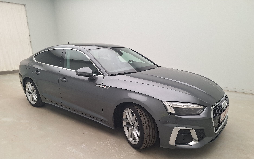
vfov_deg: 48.9
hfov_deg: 72.5
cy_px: 98
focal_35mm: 25
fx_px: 173
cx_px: 126
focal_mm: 5.54
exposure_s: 1/100
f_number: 1.8
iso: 50
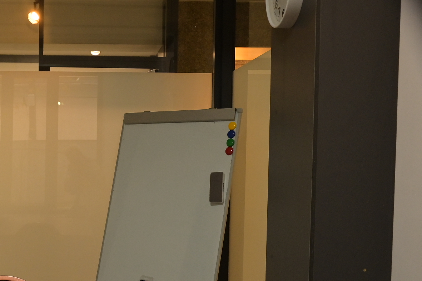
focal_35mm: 55
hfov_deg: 34.9
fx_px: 645
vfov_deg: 24.5
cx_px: 71
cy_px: 182
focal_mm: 22
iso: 1000
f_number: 3.8
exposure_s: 1/160
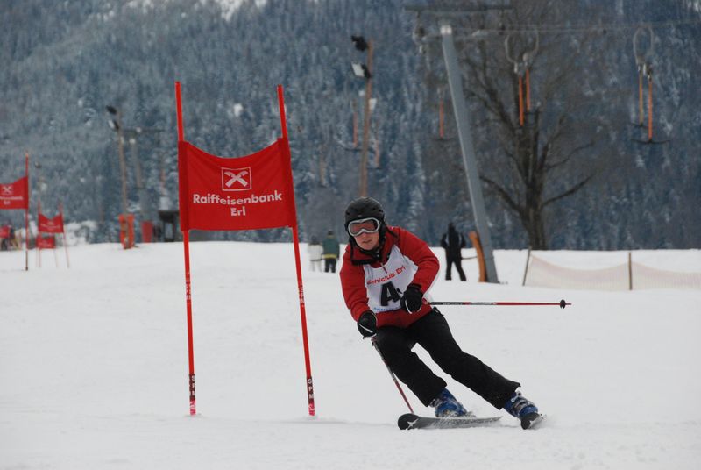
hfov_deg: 10.1
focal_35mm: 202
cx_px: 350
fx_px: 3949
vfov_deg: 6.8
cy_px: 235
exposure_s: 1/4000
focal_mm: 135
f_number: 8
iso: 1600
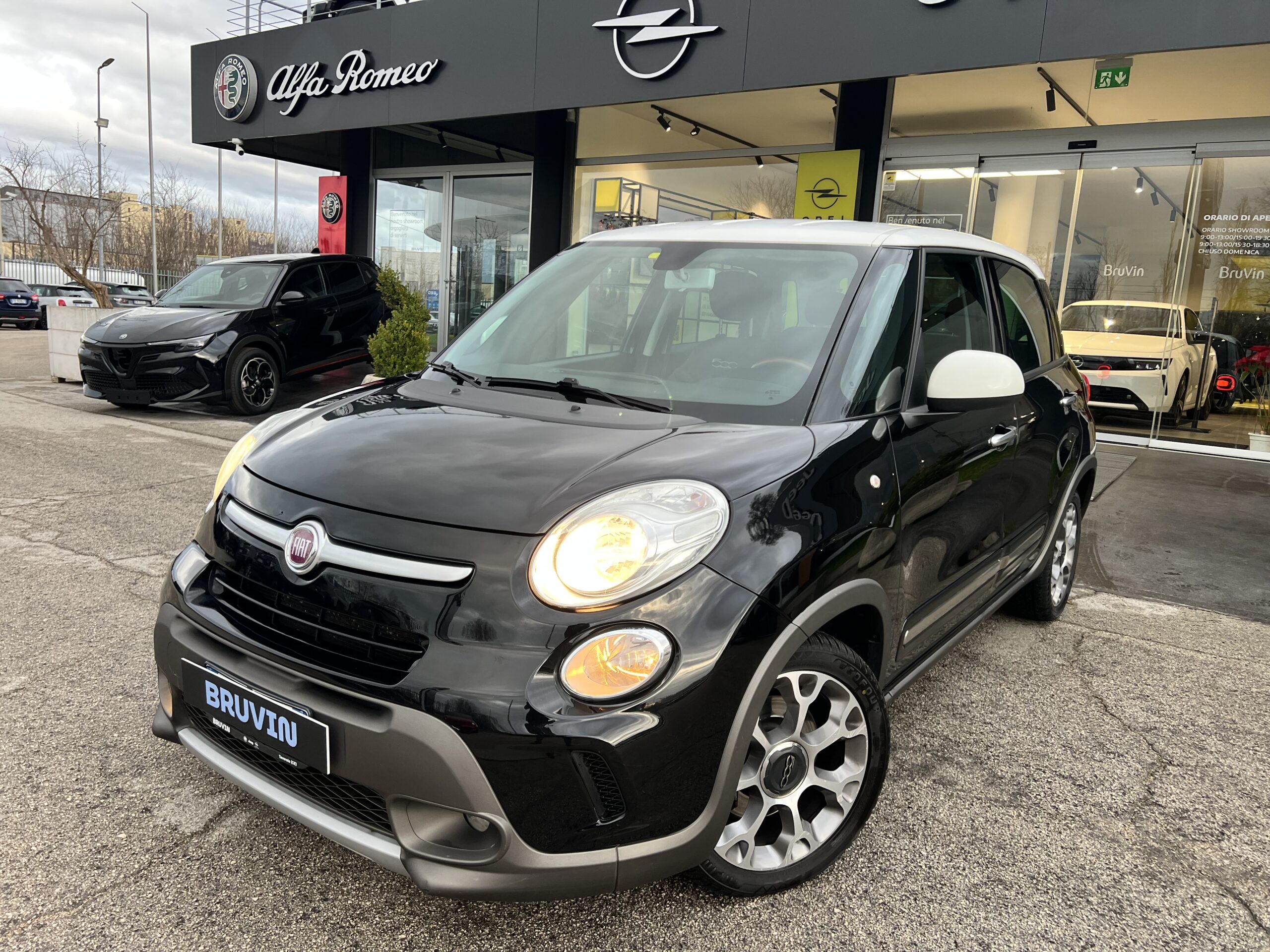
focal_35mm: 26
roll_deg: -4.6
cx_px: 635
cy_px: 476
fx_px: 954
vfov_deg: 53.1
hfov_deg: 67.3
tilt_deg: -9.7
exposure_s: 1/121
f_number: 1.5
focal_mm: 5.7
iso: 80
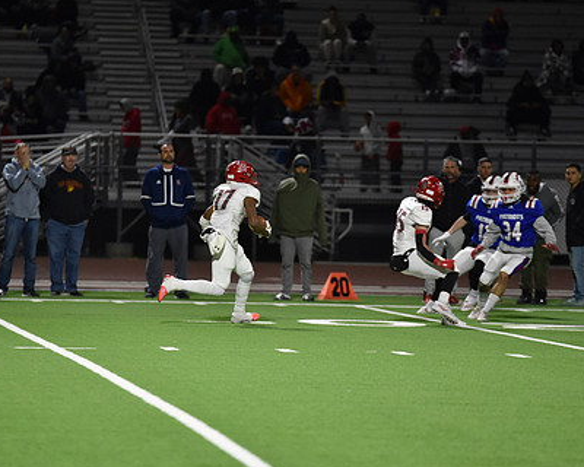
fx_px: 4701
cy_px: 208
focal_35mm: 272
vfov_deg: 5.7
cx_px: 241
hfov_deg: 7.1
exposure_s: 1/640
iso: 3600
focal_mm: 200
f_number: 2.8
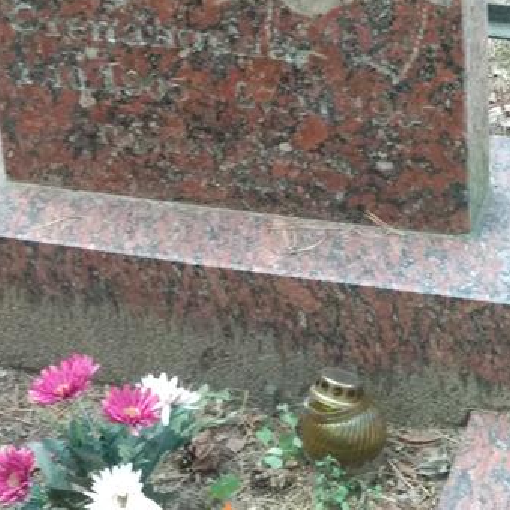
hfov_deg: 21.4
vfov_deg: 21.3
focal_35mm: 81
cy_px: 144
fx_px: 1350
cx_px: 208
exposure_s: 1/60
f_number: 2.6
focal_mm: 5.99
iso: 800
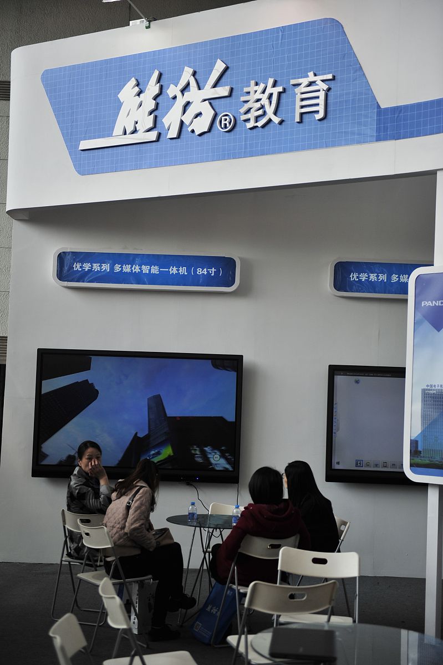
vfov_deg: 35.7
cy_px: 332
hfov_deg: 24.2
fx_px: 1034
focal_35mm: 56
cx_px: 222
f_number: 2.8
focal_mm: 56
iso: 500
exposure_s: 1/3200
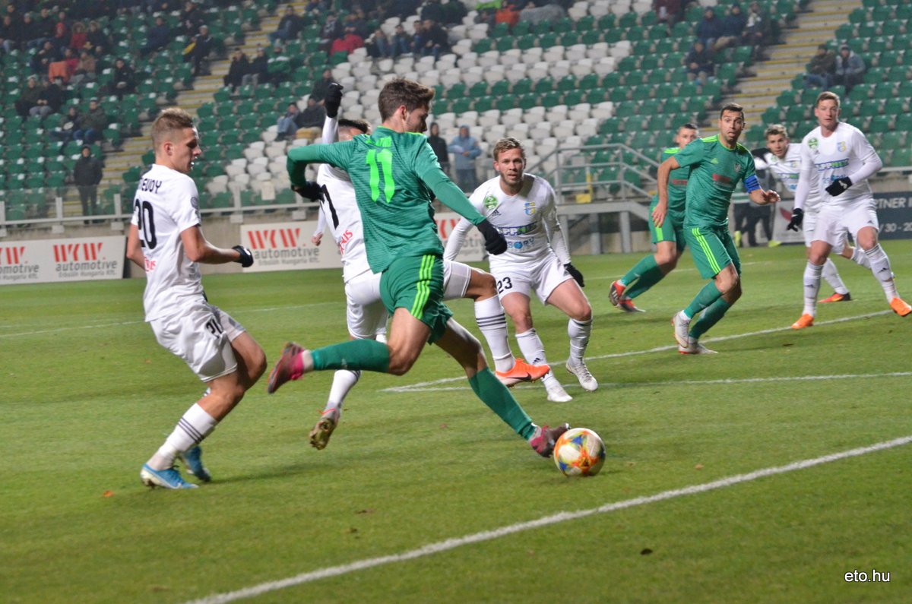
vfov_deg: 8.9
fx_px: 3868
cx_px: 456
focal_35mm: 153
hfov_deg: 13.4
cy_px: 302
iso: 3200
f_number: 5.6
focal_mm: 102
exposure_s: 1/500
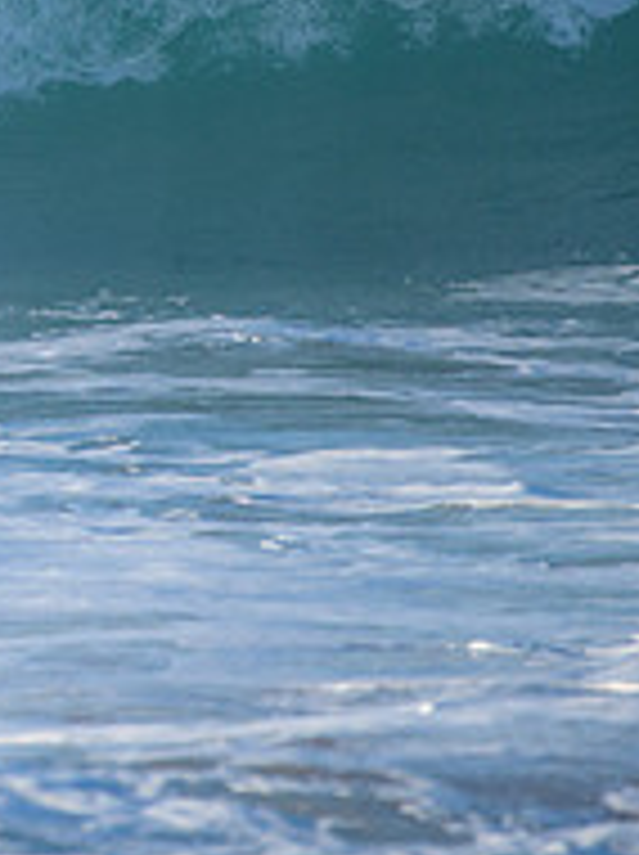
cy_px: -17
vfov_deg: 1.3
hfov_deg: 0.9
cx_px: -590
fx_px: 39173
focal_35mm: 1588
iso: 450
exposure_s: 1/2000
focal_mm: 500
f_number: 5.6
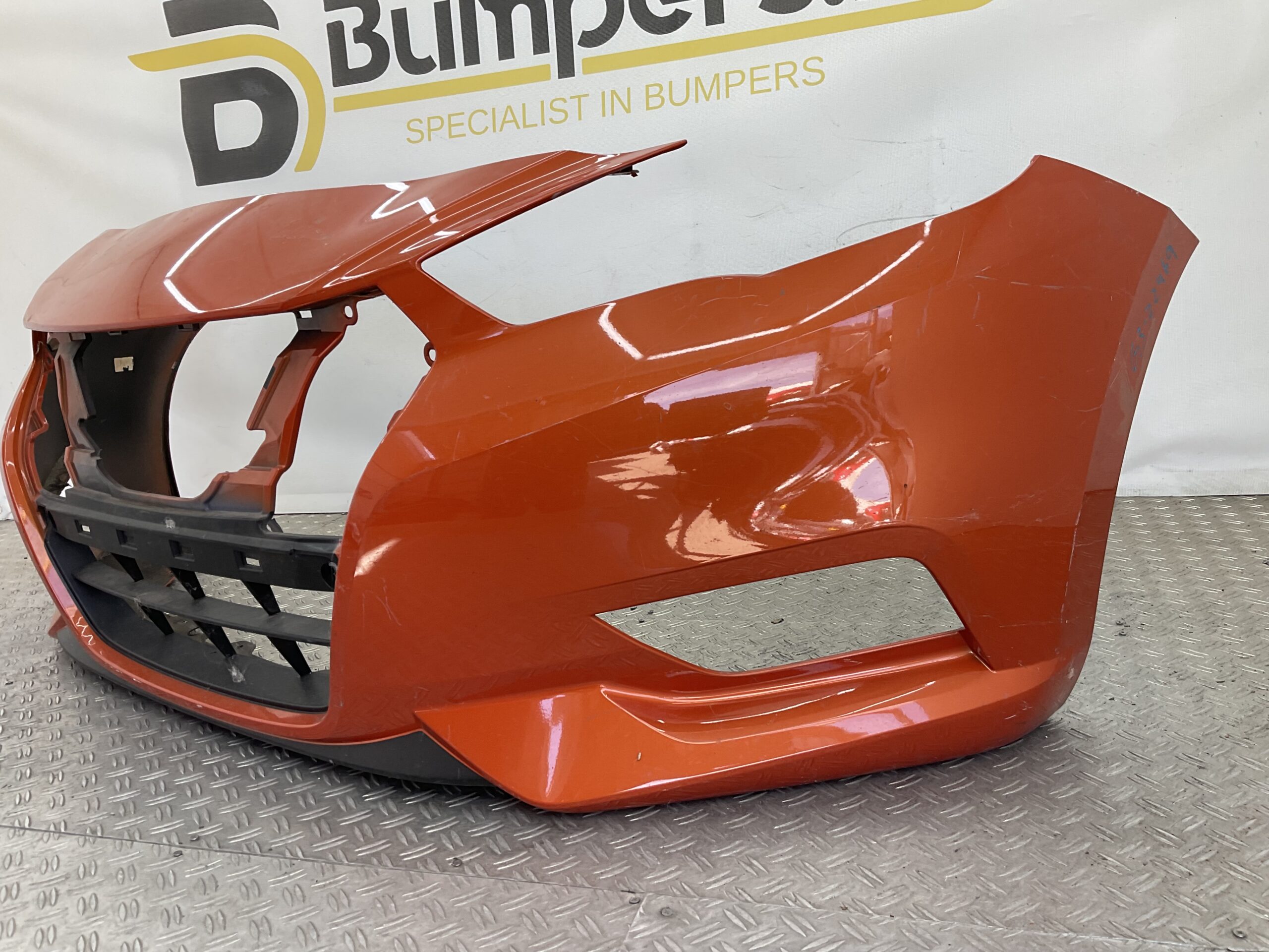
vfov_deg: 48.2
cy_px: 476
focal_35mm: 29
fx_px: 1063
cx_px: 634
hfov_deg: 61.7
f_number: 1.8
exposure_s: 1/120
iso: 25
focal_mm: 3
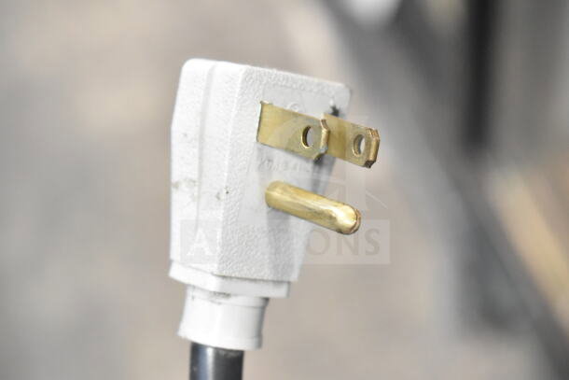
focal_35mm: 82
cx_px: 284
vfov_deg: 16.6
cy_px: 190
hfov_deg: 24.6
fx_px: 1304
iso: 4500
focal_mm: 55
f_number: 5.6
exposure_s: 1/100
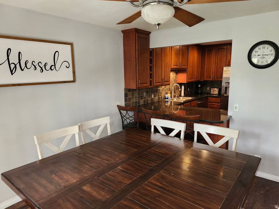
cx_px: 140
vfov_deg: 58.9
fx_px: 185
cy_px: 104
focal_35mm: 23
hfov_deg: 73.9
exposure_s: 1/120
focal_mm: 5.54
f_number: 1.8
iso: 640
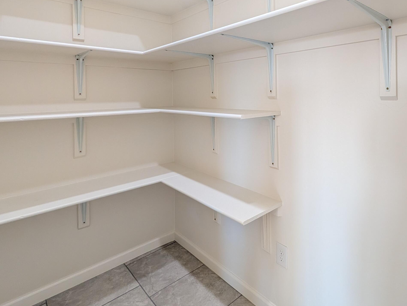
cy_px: 96
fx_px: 224
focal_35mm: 19
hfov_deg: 81.2
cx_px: 277
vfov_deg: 66.5
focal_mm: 2.02
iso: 154
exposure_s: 1/120
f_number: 1.7
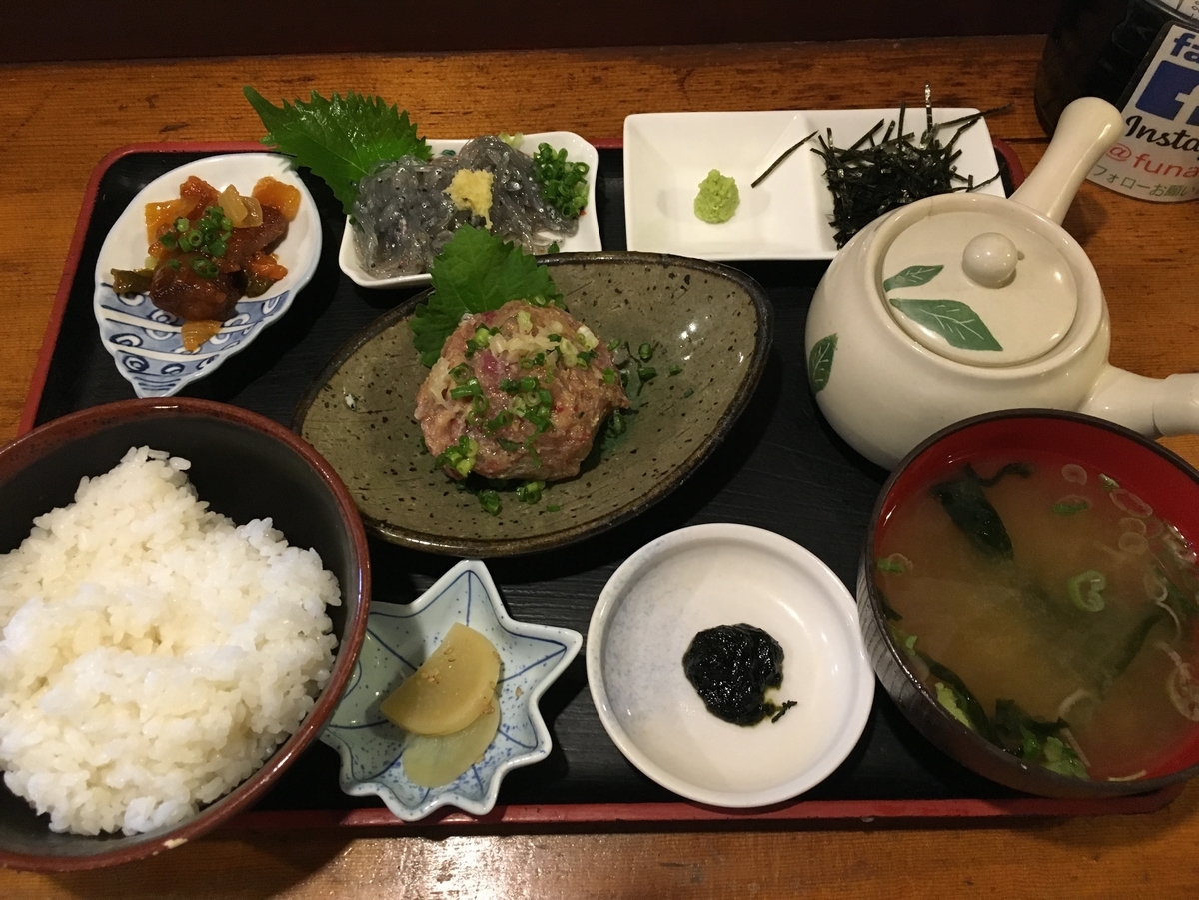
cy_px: 450
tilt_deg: -61.1
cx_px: 600
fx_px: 1004
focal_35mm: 29
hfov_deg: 61.7
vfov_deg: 48.2
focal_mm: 4.15
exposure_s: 1/17
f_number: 2.2
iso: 200
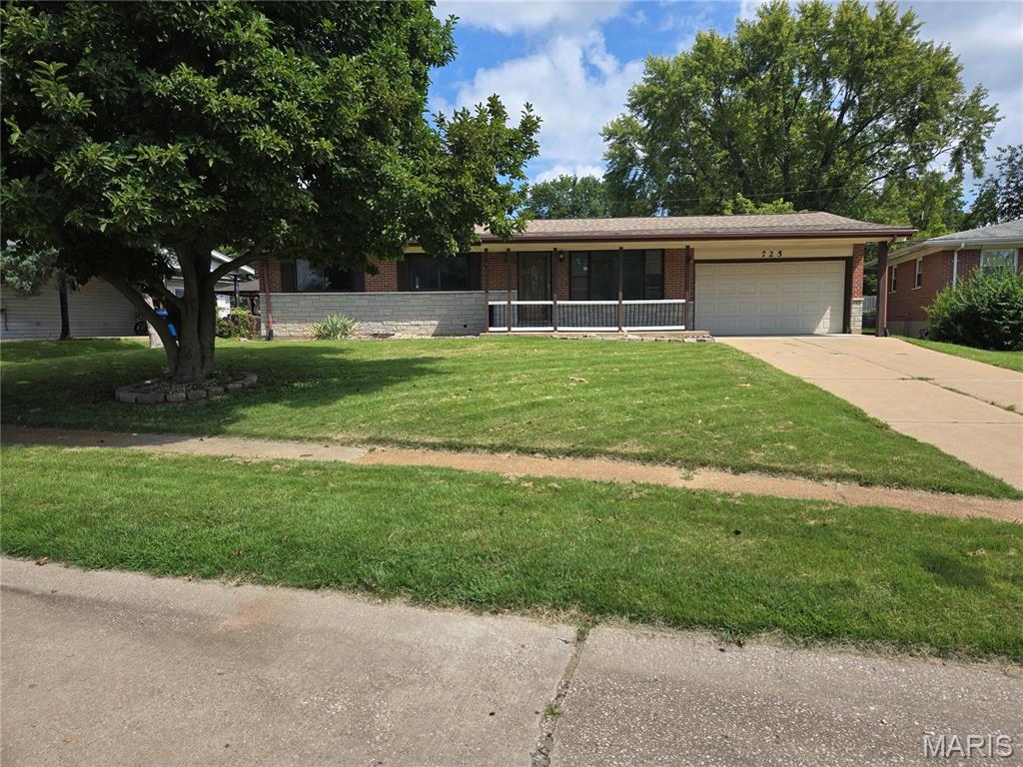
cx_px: 512
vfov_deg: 58.9
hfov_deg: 73.9
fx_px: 680
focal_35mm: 23
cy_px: 384
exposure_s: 1/1785
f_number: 1.8
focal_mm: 5.4
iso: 25
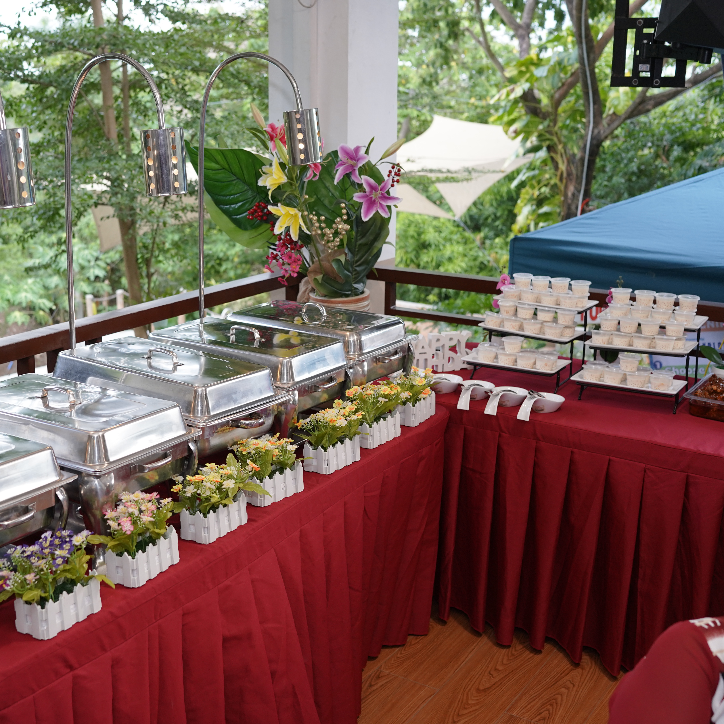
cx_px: 242
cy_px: 360
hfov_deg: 37.2
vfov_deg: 37.6
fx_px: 1065
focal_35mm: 45
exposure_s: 1/160
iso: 800
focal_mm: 35
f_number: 3.5
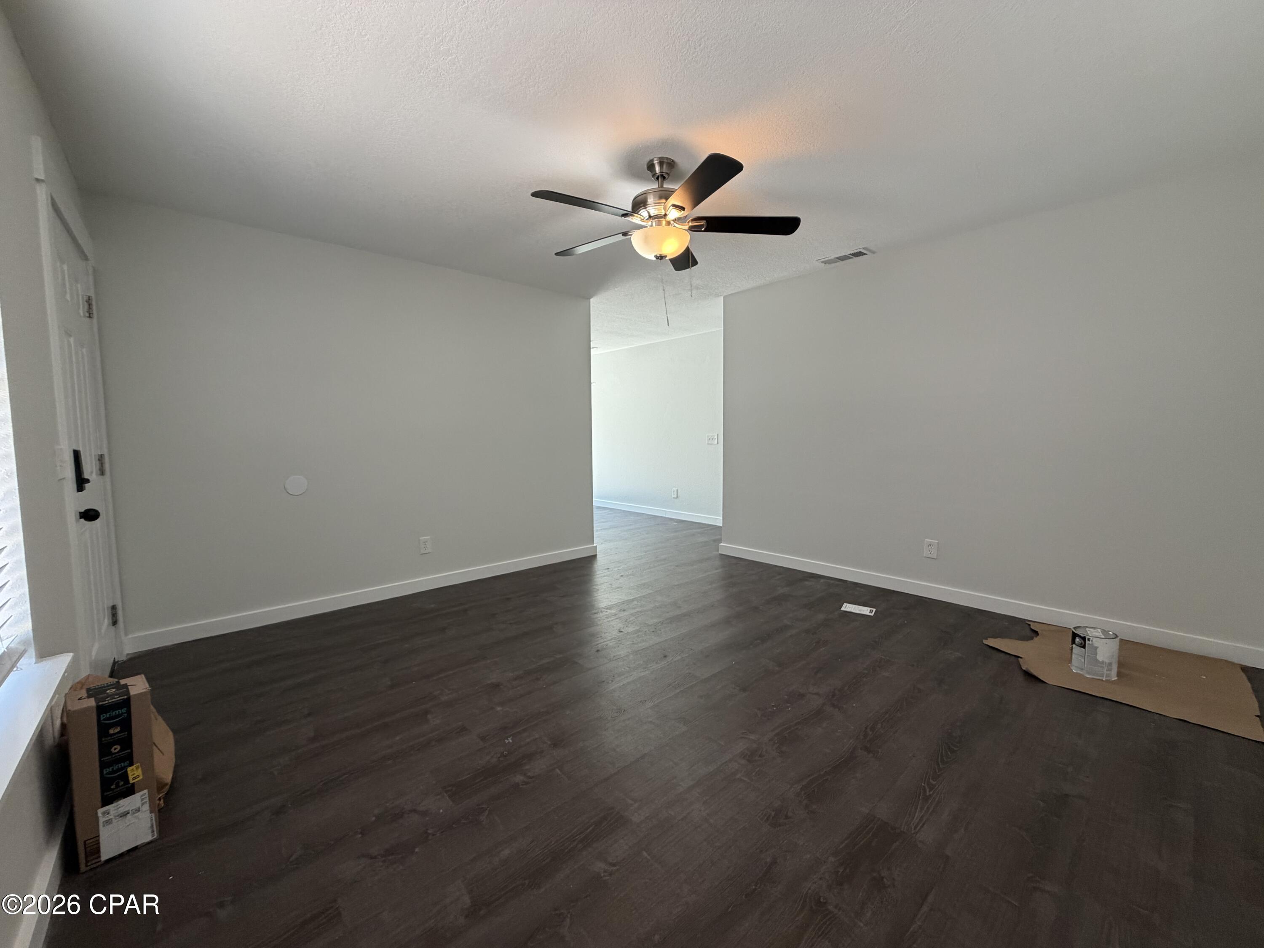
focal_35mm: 14
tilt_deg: -4.2
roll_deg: +0.9
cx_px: 632
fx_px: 511
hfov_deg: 102.1
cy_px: 474
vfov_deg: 85.7
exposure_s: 1/120
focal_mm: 2.22
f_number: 2.2
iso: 250
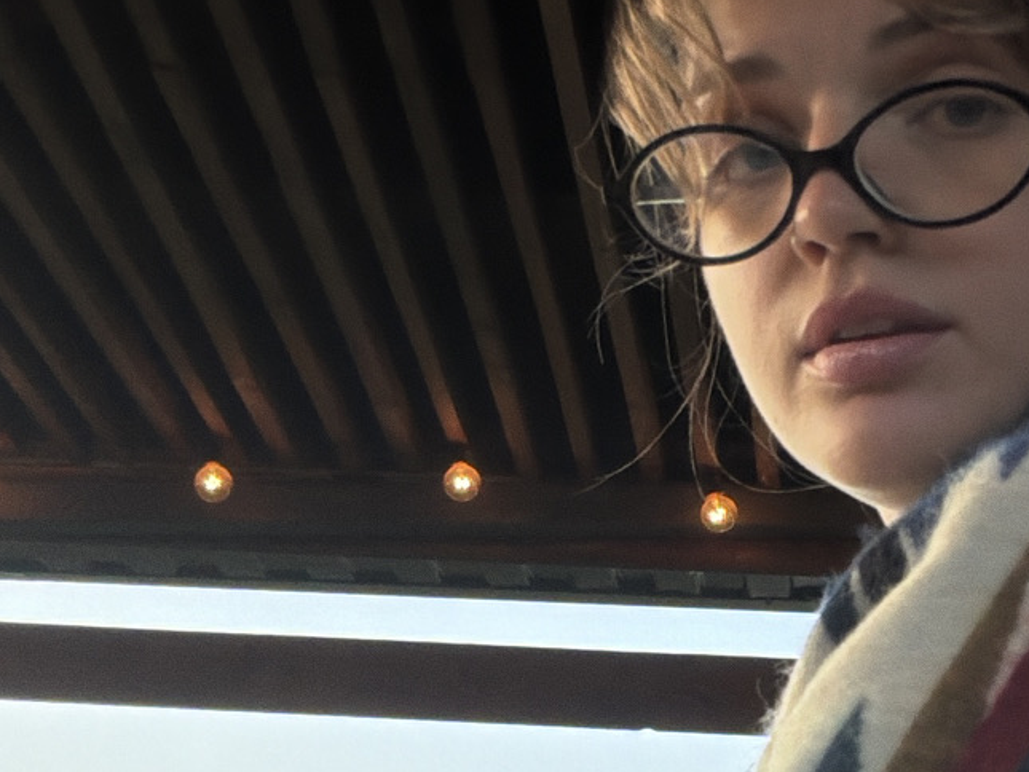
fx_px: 2765
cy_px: 681
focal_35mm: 93
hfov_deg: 20.8
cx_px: 868
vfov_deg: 15.7
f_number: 1.9
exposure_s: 1/161
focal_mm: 2.71
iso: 20
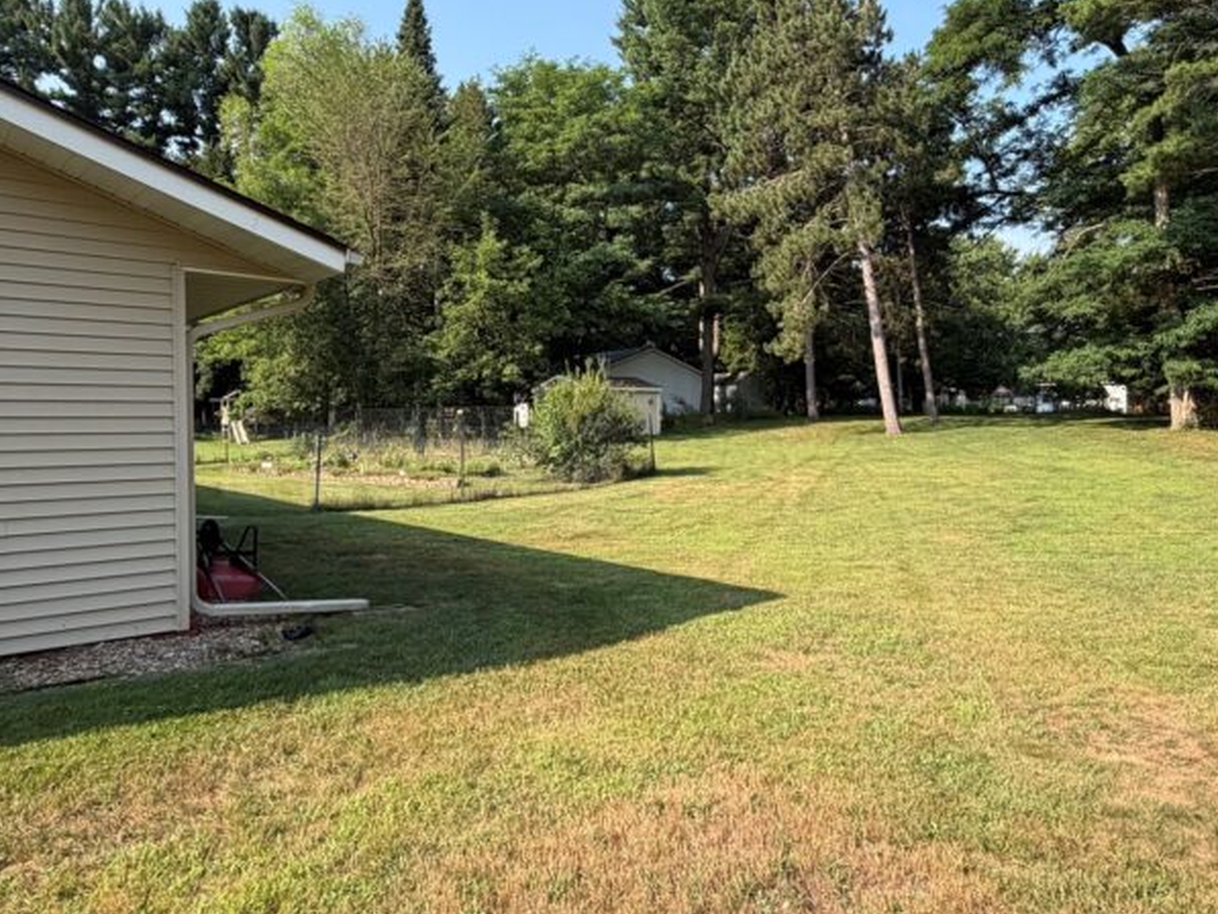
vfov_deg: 54.9
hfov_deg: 69.3
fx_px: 880
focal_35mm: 25
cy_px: 445
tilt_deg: -0.8
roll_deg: +0.5
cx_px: 566
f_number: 2.2
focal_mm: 2.22
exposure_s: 1/585
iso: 40
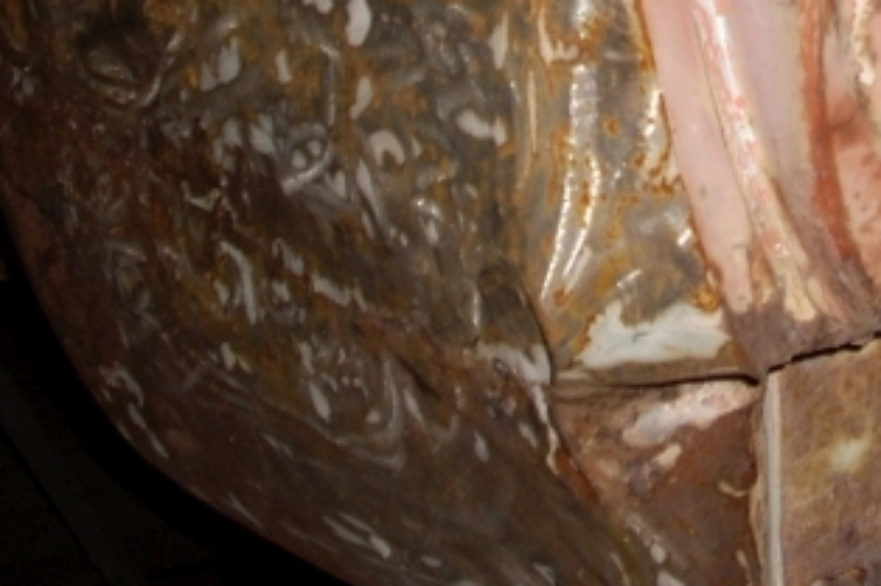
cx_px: 746
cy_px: -139
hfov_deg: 21.8
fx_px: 2250
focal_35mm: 92
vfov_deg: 14.3
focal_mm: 6.2
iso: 64
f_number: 2.8
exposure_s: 1/60
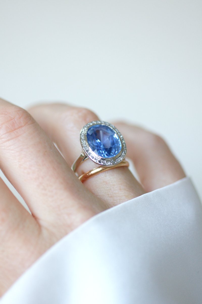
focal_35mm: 105
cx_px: 101
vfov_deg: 19.5
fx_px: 884
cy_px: 152
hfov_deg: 13.0
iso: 800
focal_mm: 70
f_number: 2.8
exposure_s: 1/125
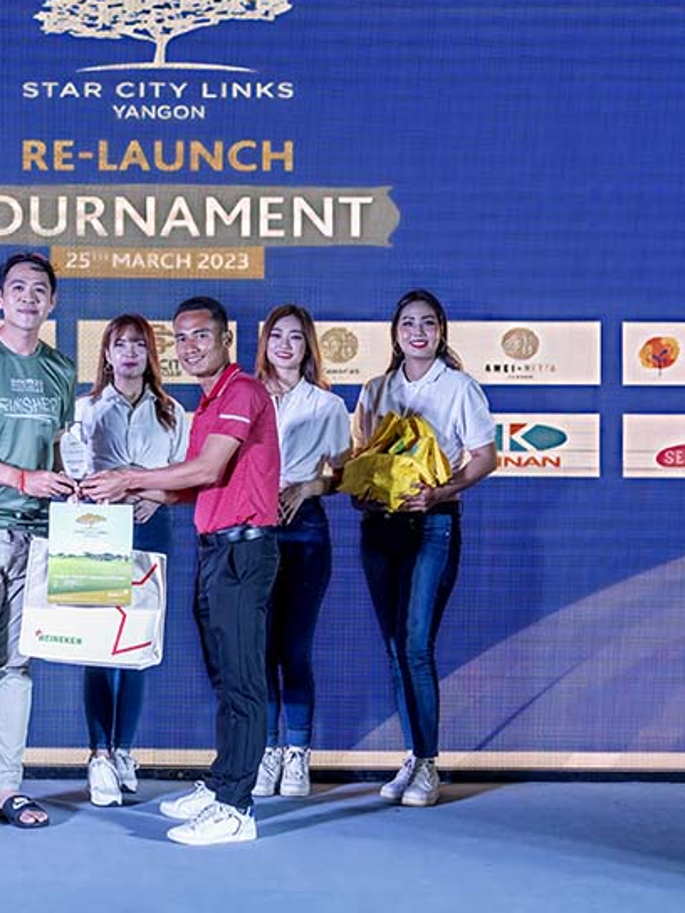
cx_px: 102
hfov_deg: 25.1
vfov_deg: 33.8
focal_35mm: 57
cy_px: 381
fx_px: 1500
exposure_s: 1/200
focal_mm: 33.5
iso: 1000
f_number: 3.5
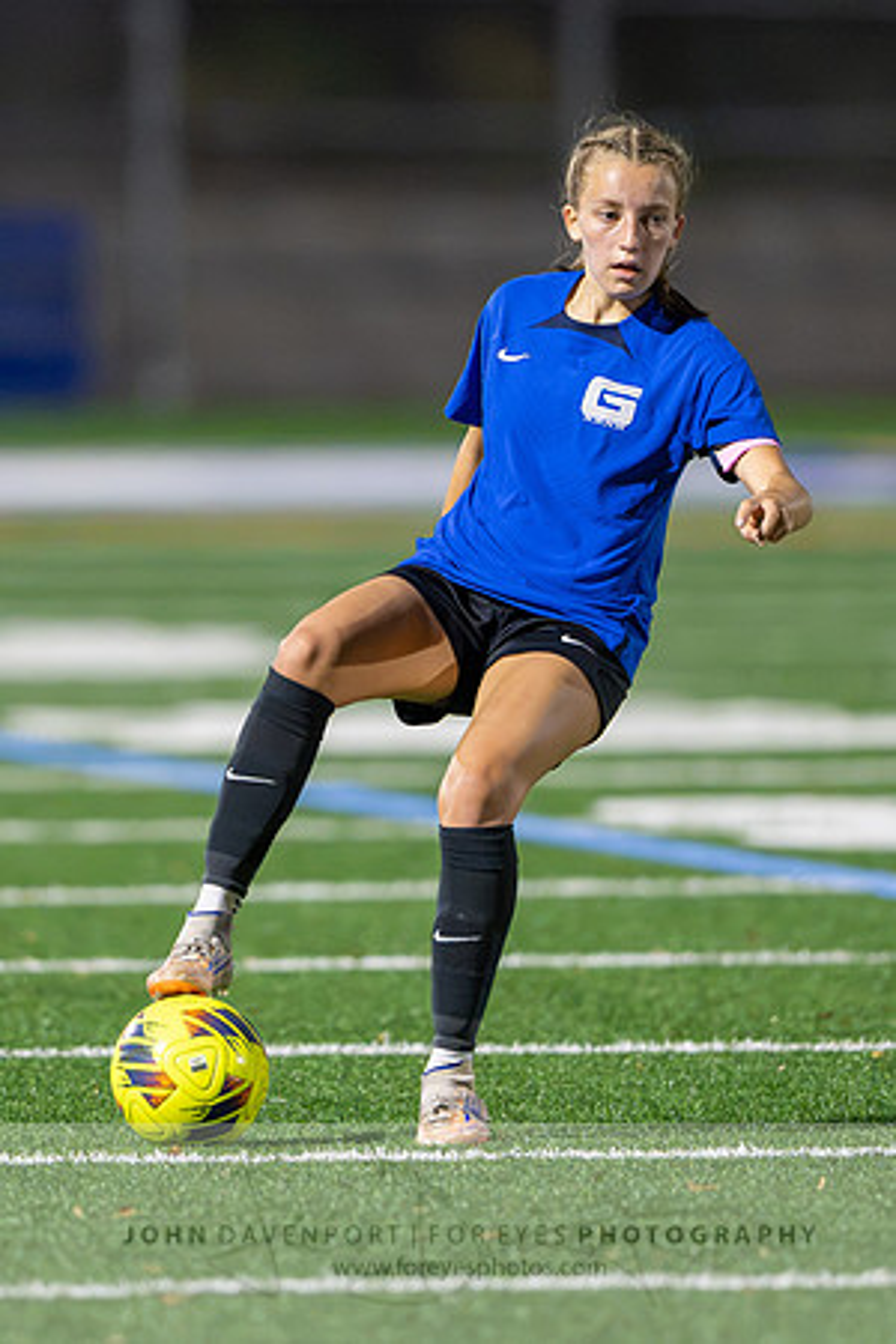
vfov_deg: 2.4
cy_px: 616
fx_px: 32119
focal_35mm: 860
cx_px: 375
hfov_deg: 1.6
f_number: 2.8
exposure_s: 1/1000
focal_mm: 400
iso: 11400
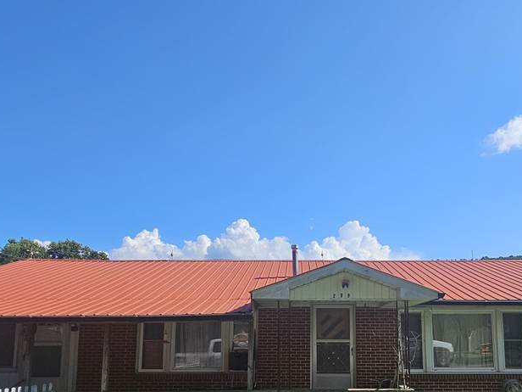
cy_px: 284
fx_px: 407
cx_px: 302
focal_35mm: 27
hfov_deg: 65.0
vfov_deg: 49.7
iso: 50
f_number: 2.2
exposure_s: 1/3026
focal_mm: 2.2
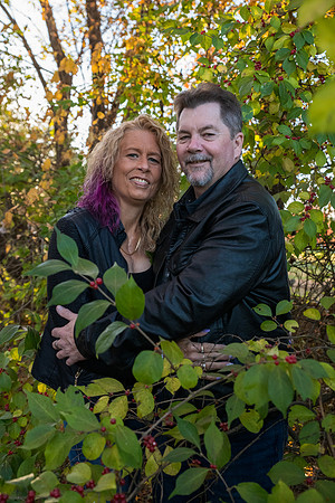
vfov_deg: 46.4
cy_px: 252
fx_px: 586
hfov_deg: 31.9
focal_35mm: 42
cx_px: 168
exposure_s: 1/800
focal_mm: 42
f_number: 4.5
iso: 2000
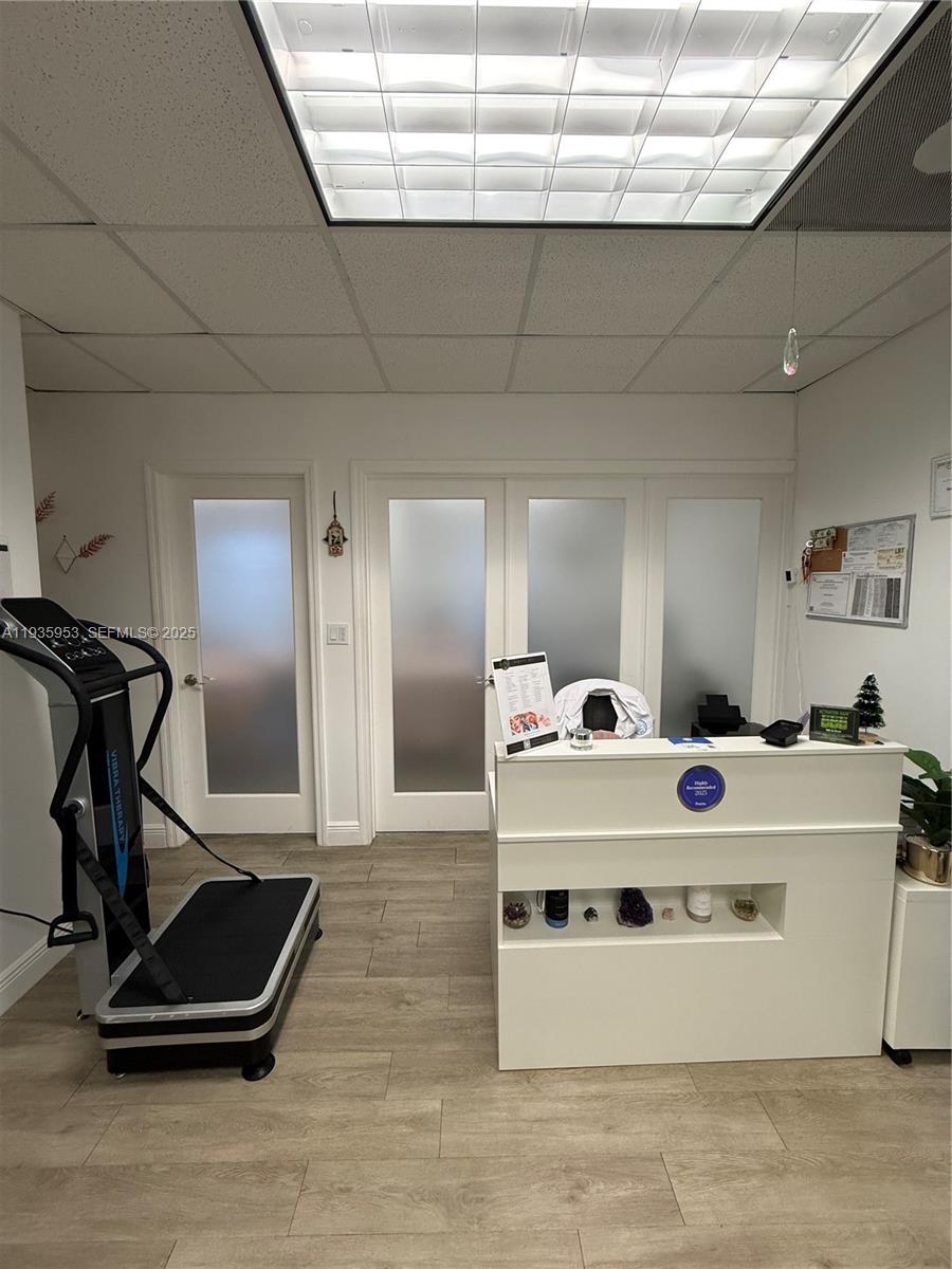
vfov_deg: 102.1
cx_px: 476
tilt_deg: -4.4
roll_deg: +0.2
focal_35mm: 14
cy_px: 634
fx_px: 513
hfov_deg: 85.7
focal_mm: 2.22
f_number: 2.2
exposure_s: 1/120
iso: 250
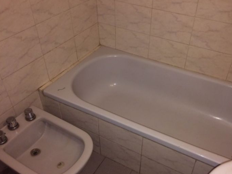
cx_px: 133
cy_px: 89
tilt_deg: -39.5
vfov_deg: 41.8
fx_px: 228
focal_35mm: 34
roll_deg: -1.9
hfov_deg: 53.7
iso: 100
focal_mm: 4.15
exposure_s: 1/33
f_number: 2.2
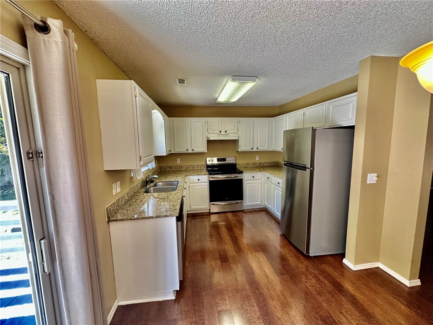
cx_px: 216
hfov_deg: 102.1
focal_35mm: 14
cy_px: 162
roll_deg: +1.1
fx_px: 175
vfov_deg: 85.7
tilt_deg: -7.2
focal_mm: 2.22
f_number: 2.2
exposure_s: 1/120
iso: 320
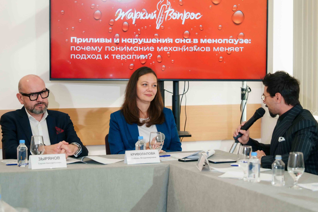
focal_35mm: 107
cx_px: 160
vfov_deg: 12.8
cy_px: 91
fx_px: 946
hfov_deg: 19.1
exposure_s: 1/200
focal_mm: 94
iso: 400
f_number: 2.8
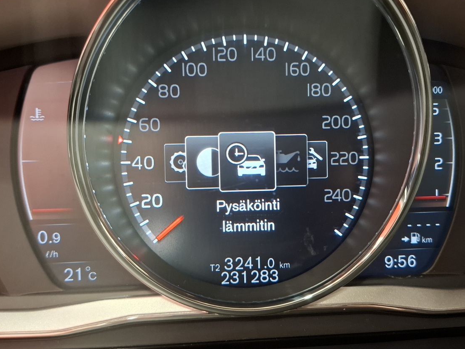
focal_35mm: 30
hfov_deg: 60.0
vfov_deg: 46.8
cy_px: 176
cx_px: 239
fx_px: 403
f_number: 1.8
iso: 640
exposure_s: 1/24
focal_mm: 5.54
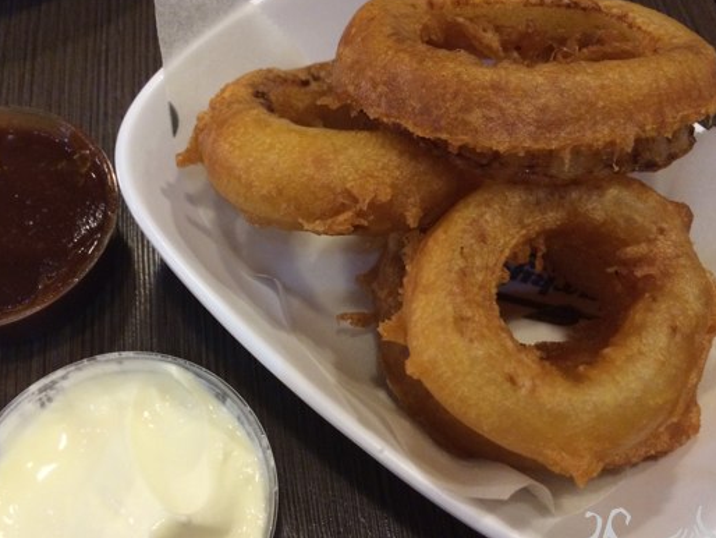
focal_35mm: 35
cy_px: 294
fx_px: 724
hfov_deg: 52.6
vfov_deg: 40.7
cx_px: 337
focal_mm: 4.12
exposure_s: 1/20
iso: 320
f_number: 2.2
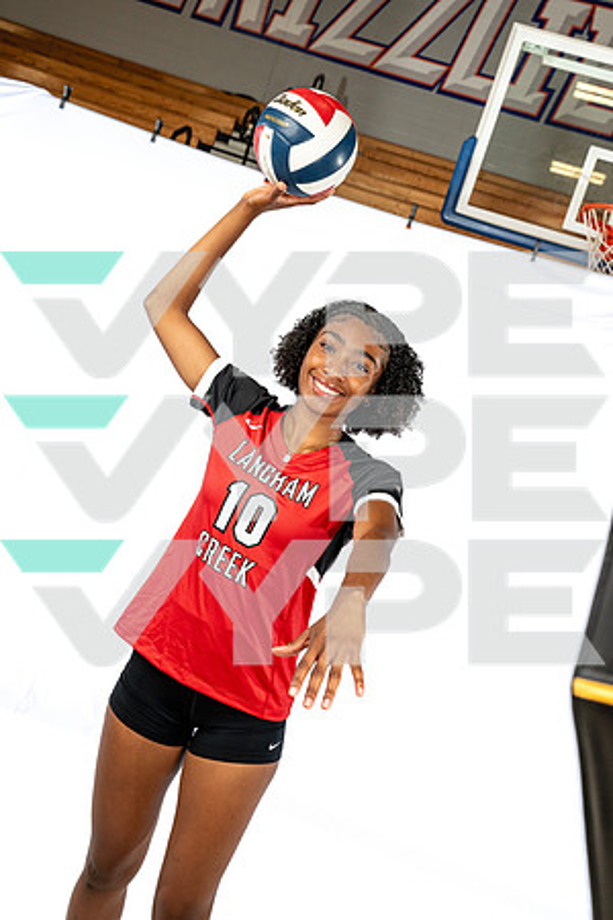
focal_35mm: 48
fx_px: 1226
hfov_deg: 28.1
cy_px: 460
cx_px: 306
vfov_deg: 41.1
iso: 400
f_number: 7.1
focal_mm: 48
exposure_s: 1/250
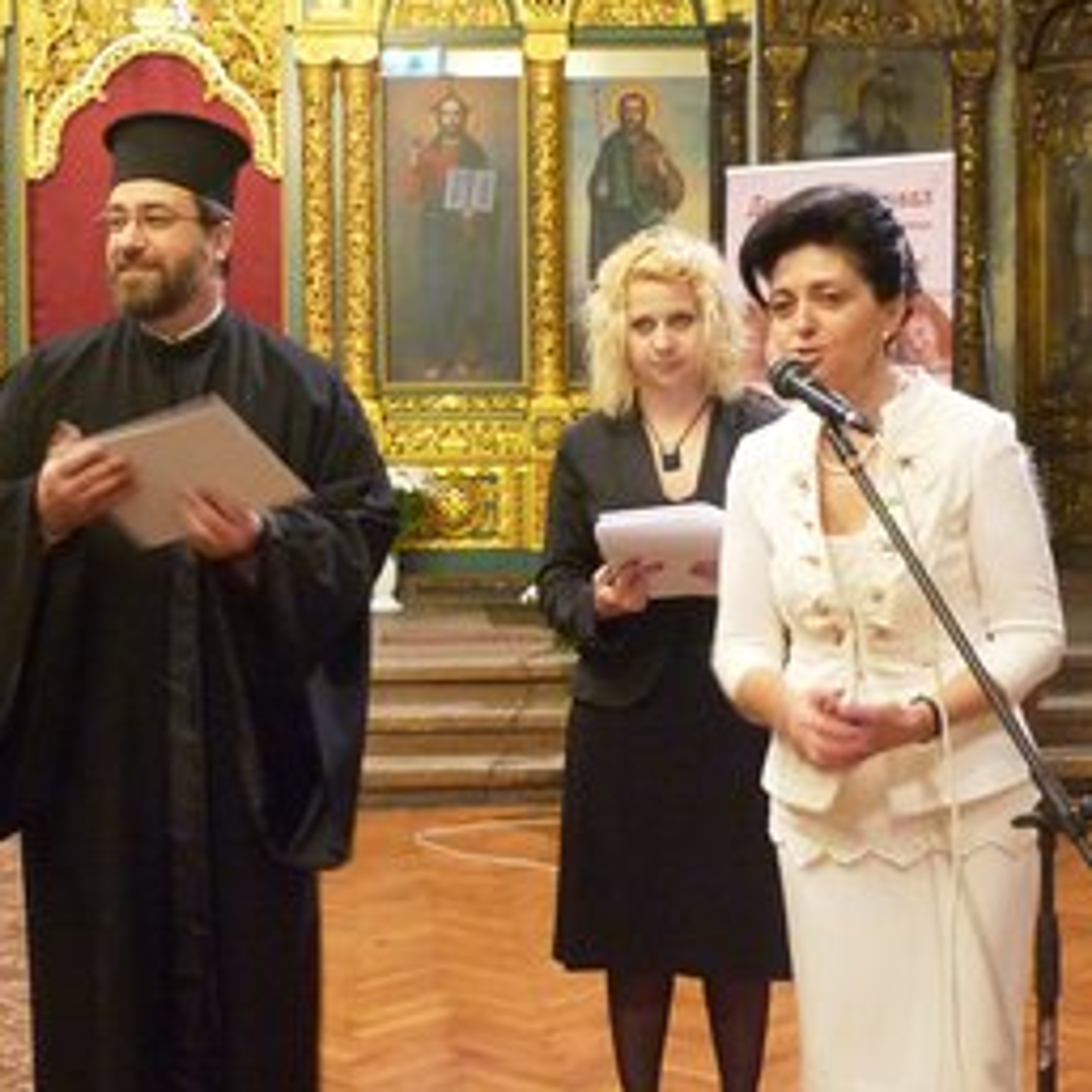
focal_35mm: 59
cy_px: 540
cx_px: 455
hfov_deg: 29.0
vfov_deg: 29.1
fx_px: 2106
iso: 400
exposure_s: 1/10
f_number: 3
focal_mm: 6.4
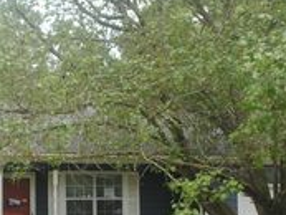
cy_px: 155
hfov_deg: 25.3
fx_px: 620
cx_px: 41
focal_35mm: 75
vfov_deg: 19.6
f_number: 5.6
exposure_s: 1/125
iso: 110
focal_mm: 18
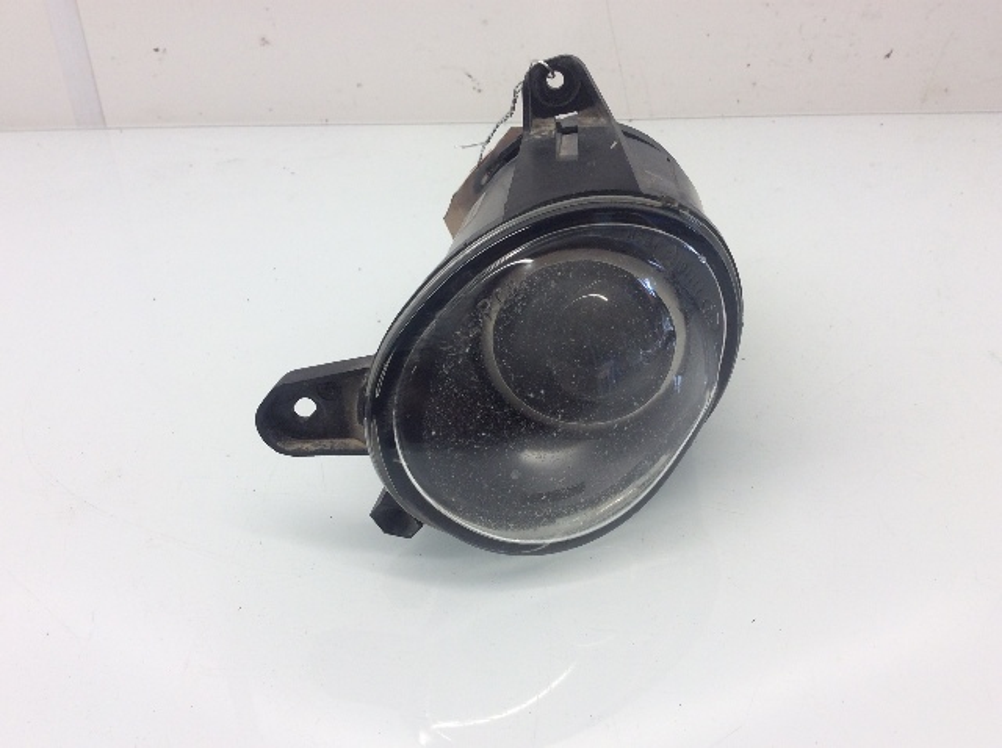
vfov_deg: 44.1
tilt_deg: -29.7
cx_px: 501
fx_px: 925
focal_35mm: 32
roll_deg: +3.8
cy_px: 374
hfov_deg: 56.9
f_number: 2.4
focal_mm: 3.3
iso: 40
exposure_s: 1/60
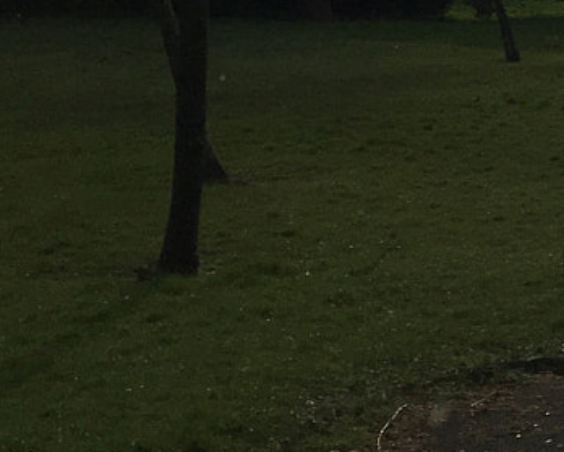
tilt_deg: +3.9
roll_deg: -1.7
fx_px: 2172
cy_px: -267
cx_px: 1120
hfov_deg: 12.9
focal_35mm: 130
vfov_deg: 11.3
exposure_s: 1/1832
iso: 25
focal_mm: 4.15
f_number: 2.2
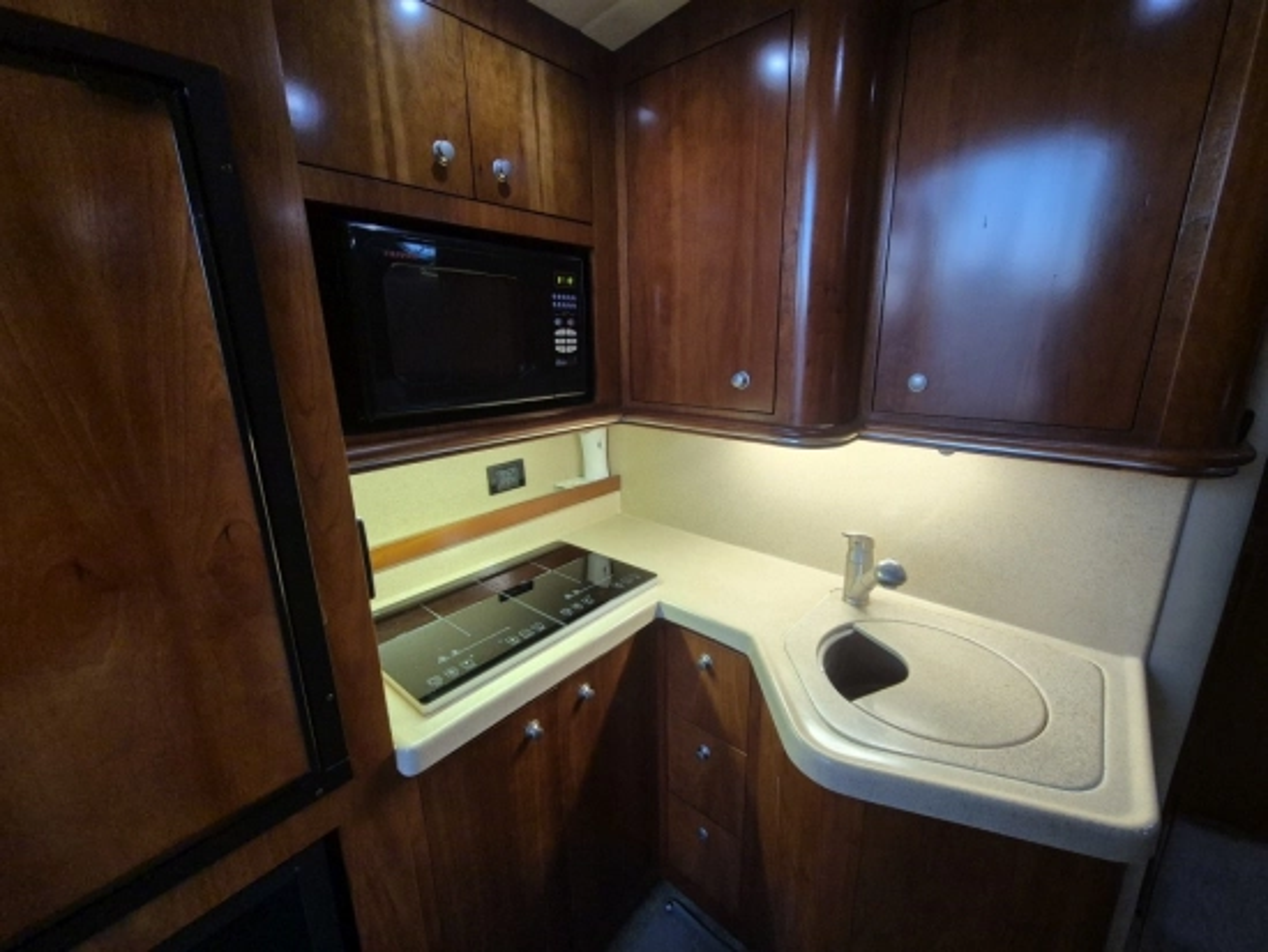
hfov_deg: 106.2
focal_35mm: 13
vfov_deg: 90.0
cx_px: 634
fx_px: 476
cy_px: 476
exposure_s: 1/50
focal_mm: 2.2
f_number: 2.2
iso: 640
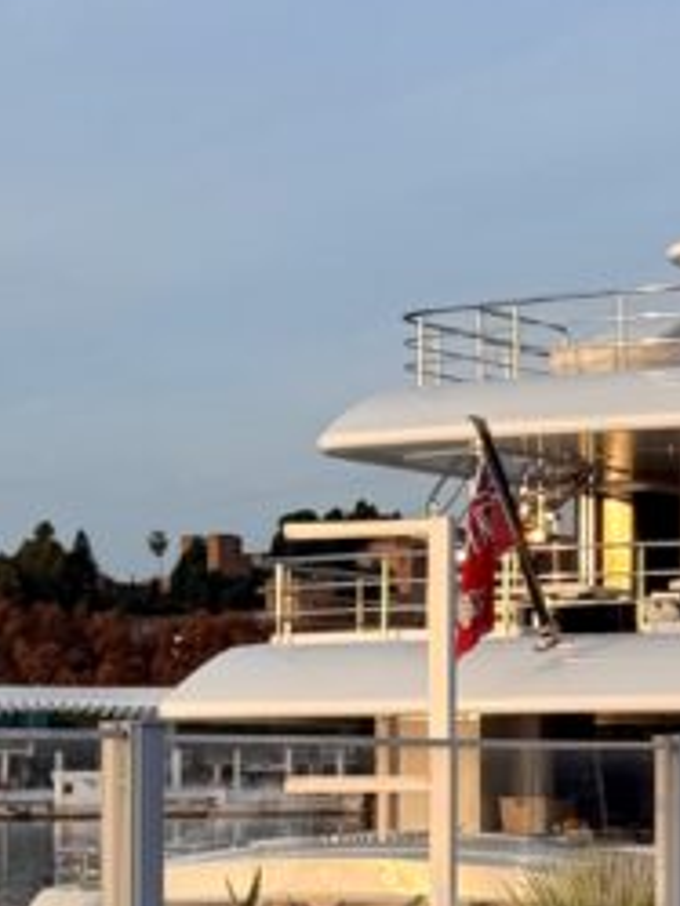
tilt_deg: +2.9
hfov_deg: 10.8
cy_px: 611
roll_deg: +0.9
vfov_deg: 14.6
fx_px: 3533
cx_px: 835
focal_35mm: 135
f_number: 1.78
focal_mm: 6.76
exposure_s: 1/1312
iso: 64
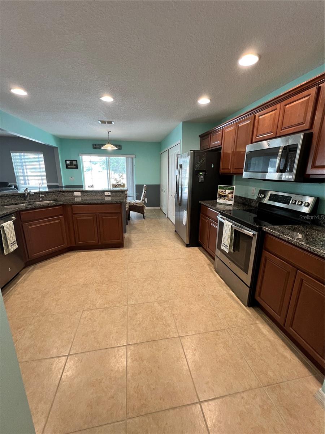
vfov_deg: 106.2
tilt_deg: -13.2
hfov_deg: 89.9
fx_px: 163
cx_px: 162
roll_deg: +0.1
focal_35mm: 13
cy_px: 217
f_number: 1.8
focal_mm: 1.57
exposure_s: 1/60
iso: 200
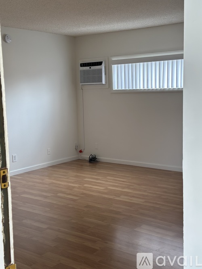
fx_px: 374
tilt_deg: -7.1
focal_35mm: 48
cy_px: 134
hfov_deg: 30.3
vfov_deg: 39.7
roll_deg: +2.2
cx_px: 101
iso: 125
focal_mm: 6.86
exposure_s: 1/170
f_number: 1.78
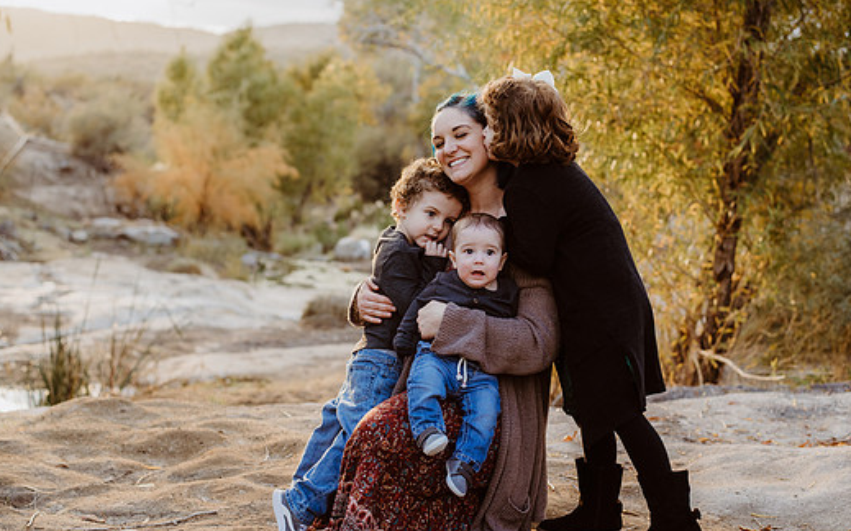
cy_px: 276
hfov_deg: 35.7
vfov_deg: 22.7
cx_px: 426
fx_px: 1322
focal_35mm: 57
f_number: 3.2
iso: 400
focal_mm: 50
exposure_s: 1/500
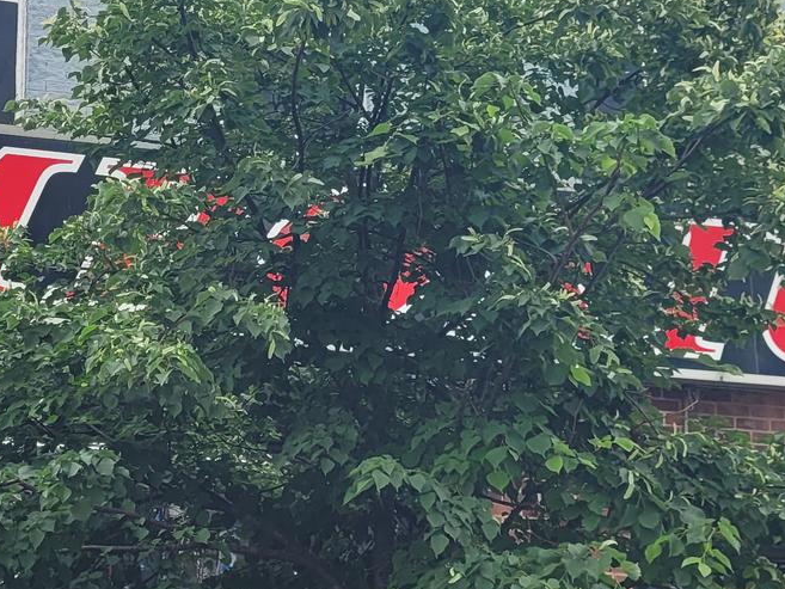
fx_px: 1837
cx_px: 81
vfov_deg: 18.2
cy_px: 368
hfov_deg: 23.5
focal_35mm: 81
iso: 40
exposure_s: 1/598
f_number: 1.8
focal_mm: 5.4
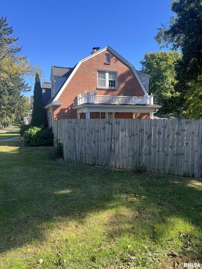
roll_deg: +0.3
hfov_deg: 53.1
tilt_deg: -3.2
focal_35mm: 26
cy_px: 134
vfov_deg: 67.3
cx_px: 101
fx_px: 202
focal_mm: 5.7
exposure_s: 1/1266
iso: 50
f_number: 1.5
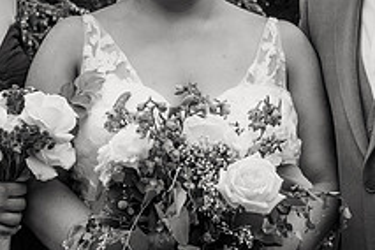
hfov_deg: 9.2
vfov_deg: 6.1
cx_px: 185
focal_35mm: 224
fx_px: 2337
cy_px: -15
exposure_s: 1/250
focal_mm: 55
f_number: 8
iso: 200
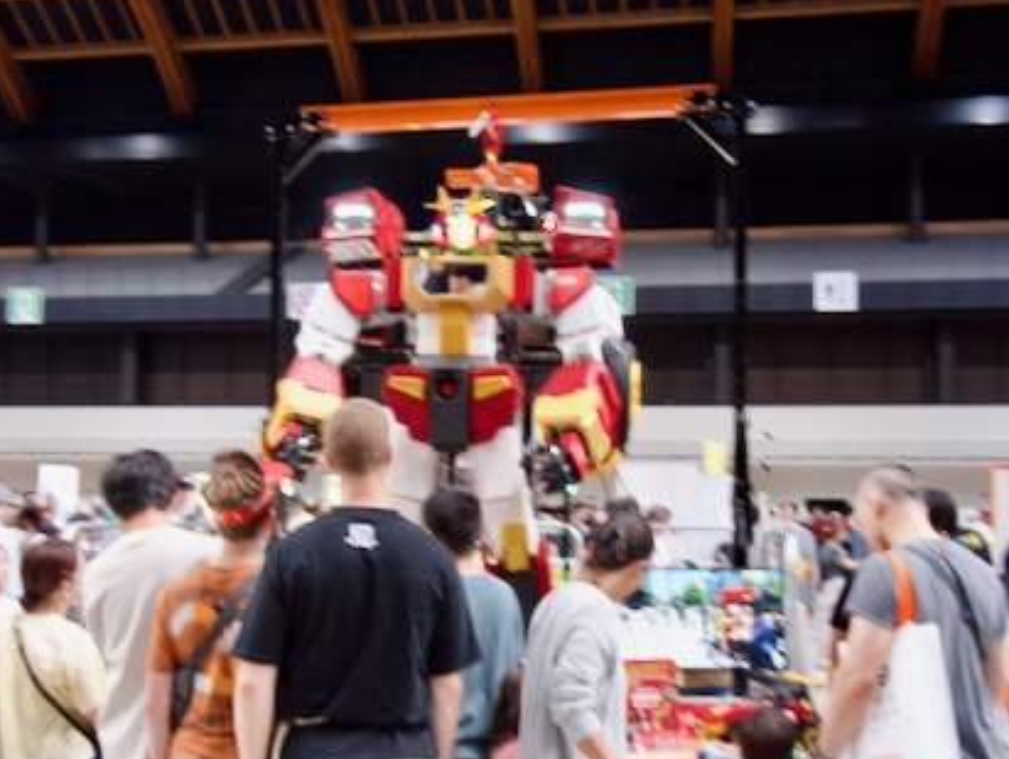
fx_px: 1225
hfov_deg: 44.8
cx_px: 498
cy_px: 422
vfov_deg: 34.4
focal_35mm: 42
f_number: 2.5
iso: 250
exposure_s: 1/40
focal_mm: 6.37
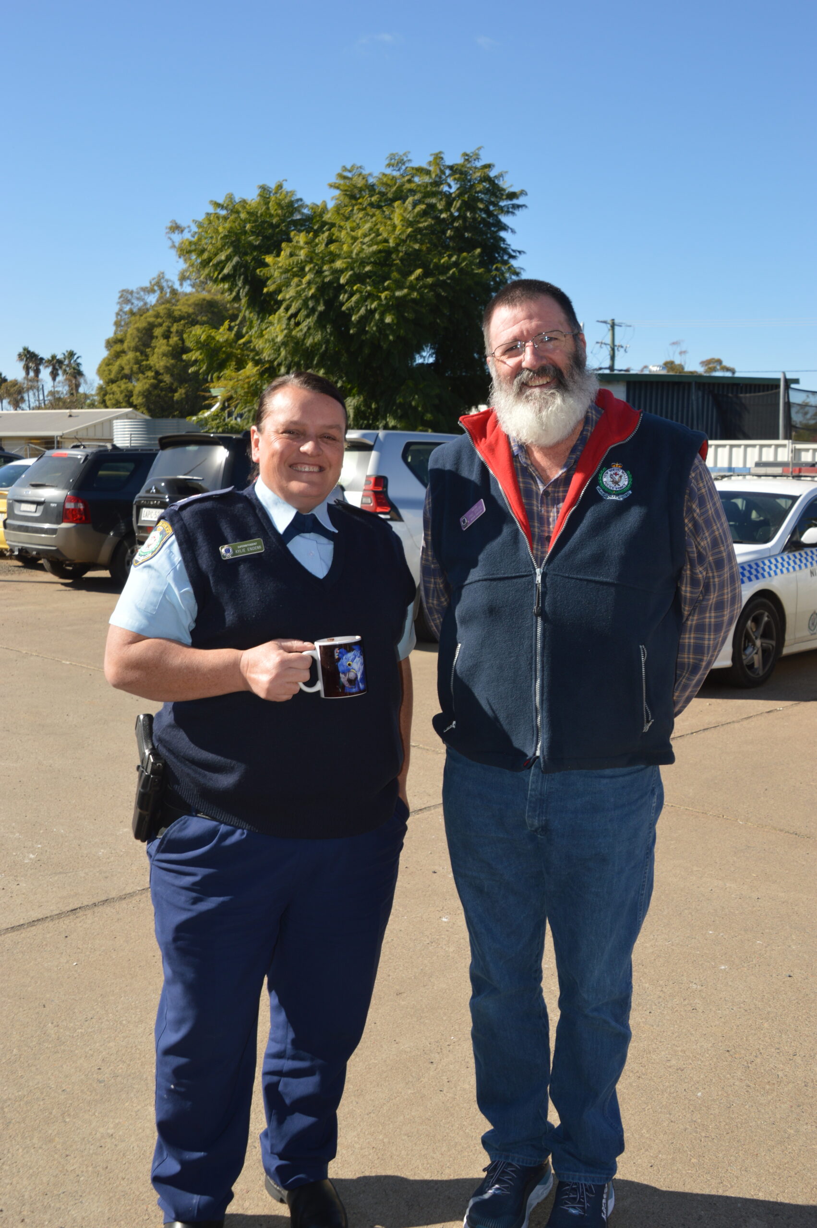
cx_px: 408
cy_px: 614
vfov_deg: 55.1
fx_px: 1177
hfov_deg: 38.3
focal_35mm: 34
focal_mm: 23
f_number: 8
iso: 100
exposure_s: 1/200
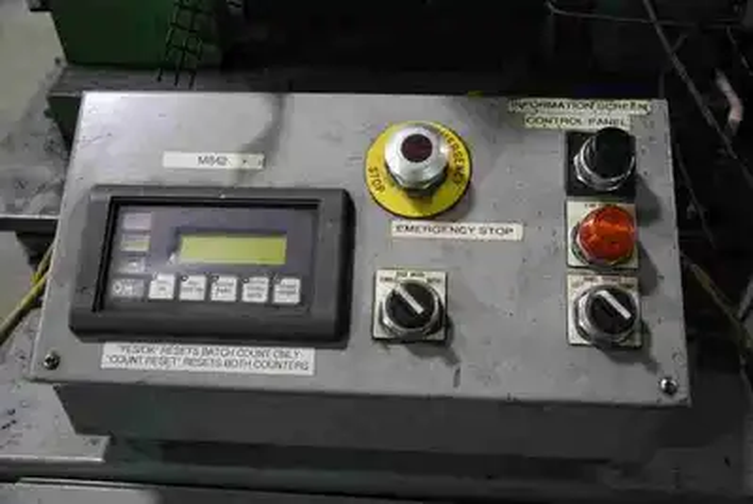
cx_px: 376
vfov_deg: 35.6
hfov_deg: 51.2
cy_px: 252
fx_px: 785
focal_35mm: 38
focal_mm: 25
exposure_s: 1/30
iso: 1600
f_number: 4
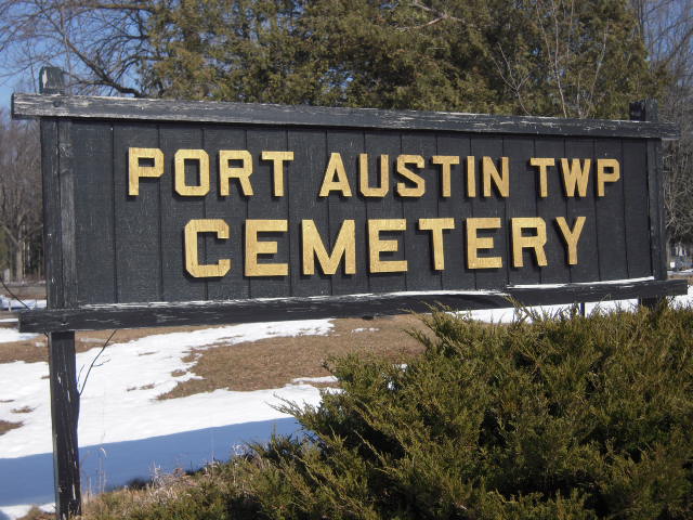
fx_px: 1001
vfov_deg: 29.1
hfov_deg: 38.2
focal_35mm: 50
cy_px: 260
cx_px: 346
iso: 100
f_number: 7
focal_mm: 8.9
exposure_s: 1/320
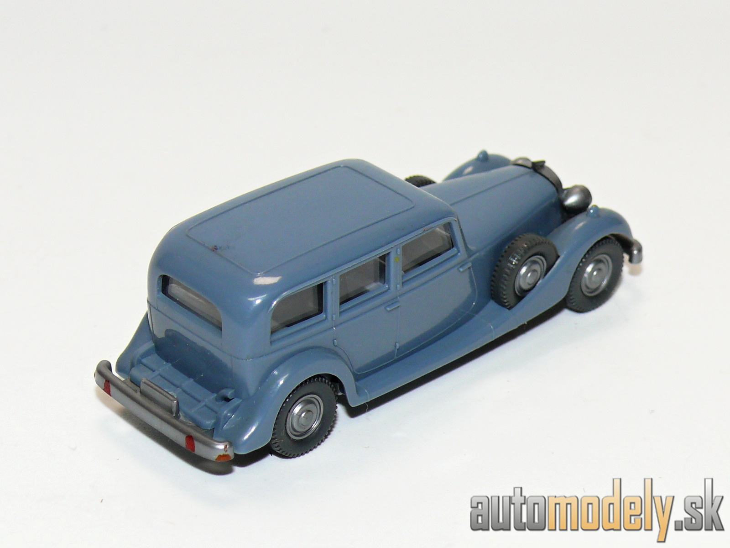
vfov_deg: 12.5
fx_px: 2510
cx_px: 365
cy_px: 274
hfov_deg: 16.6
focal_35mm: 119
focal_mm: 14.6
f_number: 4
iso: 100
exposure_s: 1/30
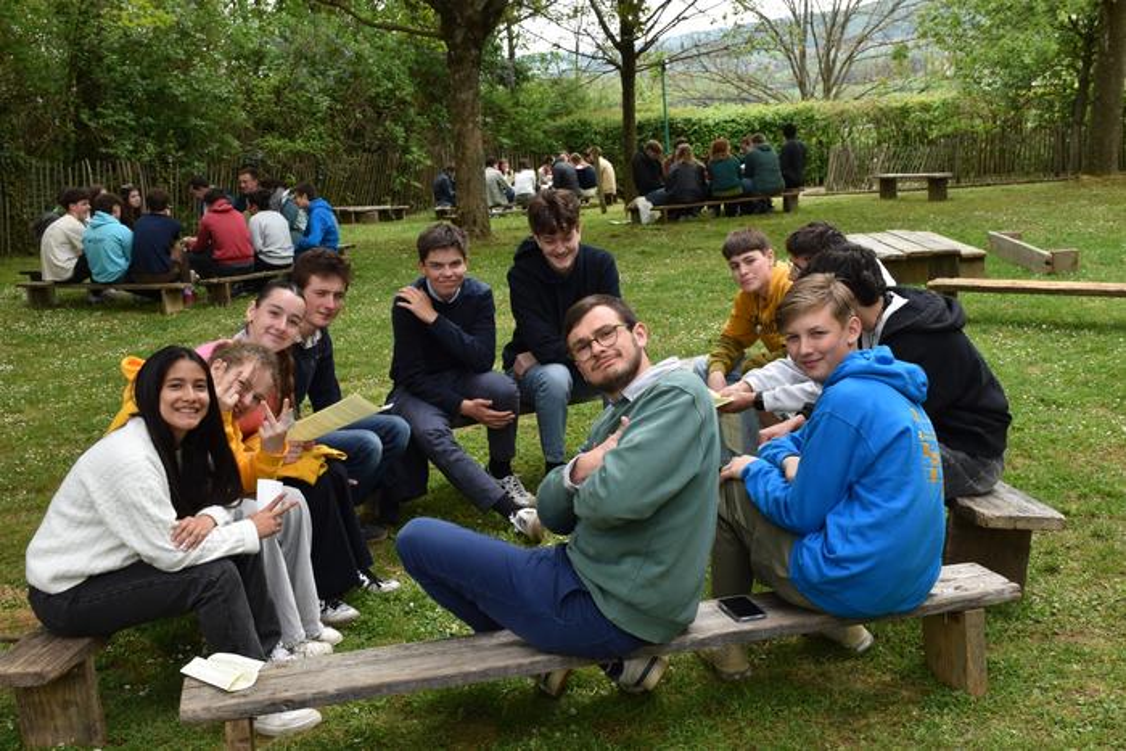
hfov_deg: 43.6
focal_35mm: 45
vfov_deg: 29.9
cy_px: 376
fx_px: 1408
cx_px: 563
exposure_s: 1/200
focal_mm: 30
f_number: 7.1
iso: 400
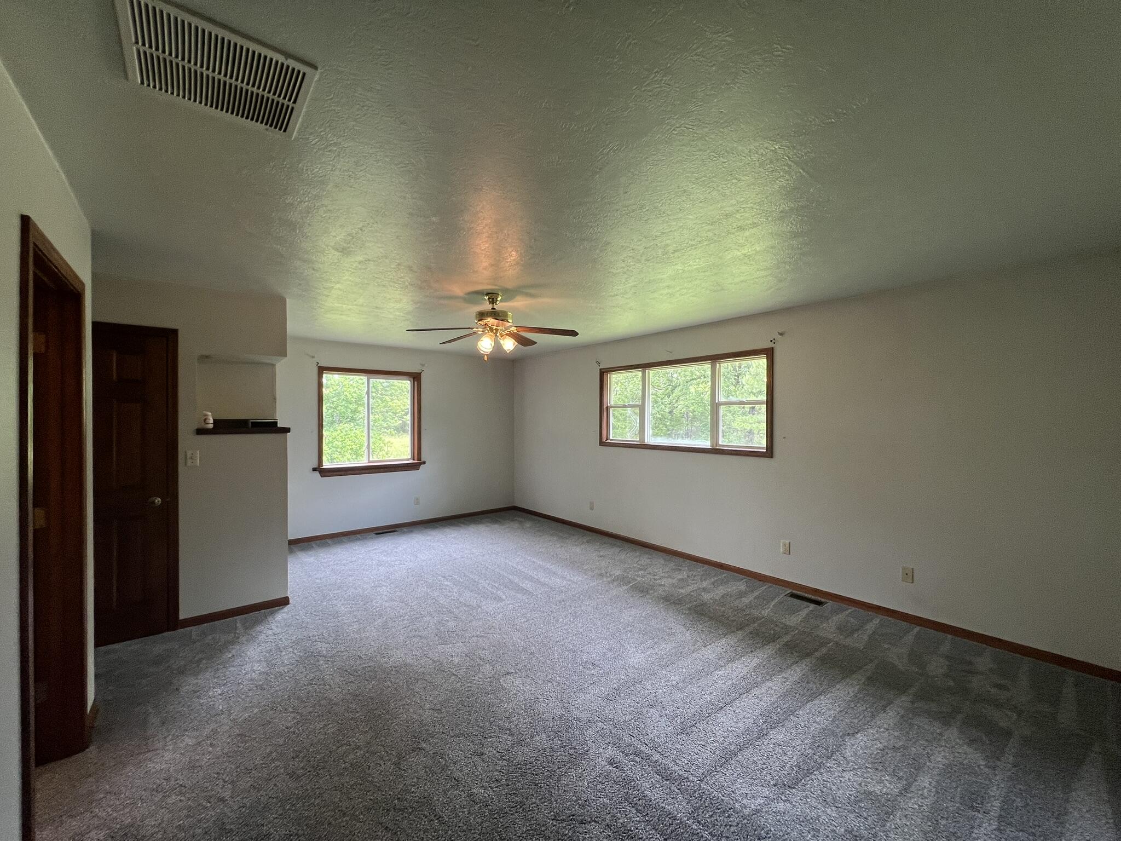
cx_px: 560
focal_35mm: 13
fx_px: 421
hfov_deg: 106.2
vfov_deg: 89.9
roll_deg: -1.5
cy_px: 420
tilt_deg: +0.1
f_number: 1.8
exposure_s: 1/120
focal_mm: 1.57
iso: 125
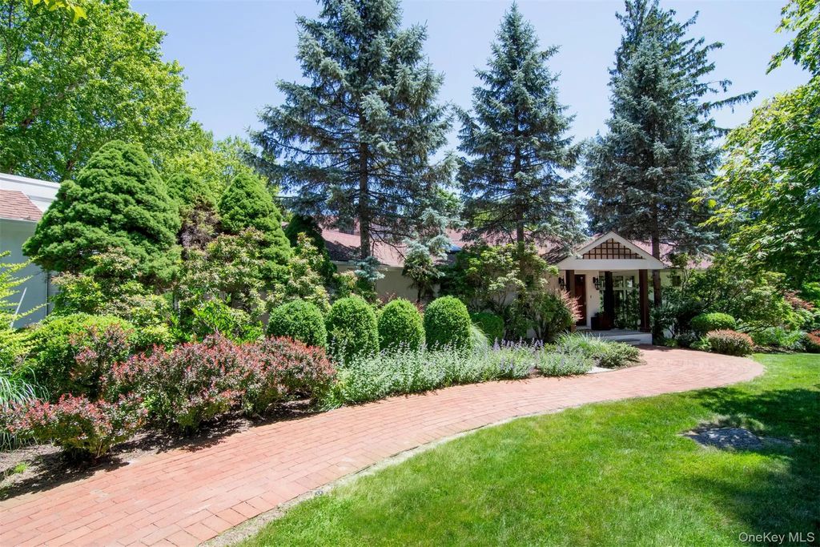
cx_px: 410
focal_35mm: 16
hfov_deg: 95.0
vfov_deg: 72.1
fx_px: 376
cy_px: 274
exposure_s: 1/250
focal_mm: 11
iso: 640
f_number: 11
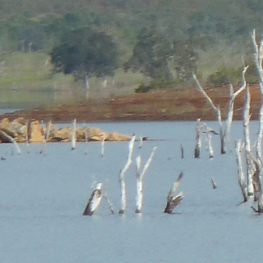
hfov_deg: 0.9
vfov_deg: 0.9
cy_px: 119
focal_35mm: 2033
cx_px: 681
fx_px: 17475
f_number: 4.9
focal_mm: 49.2
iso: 80
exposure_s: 1/320
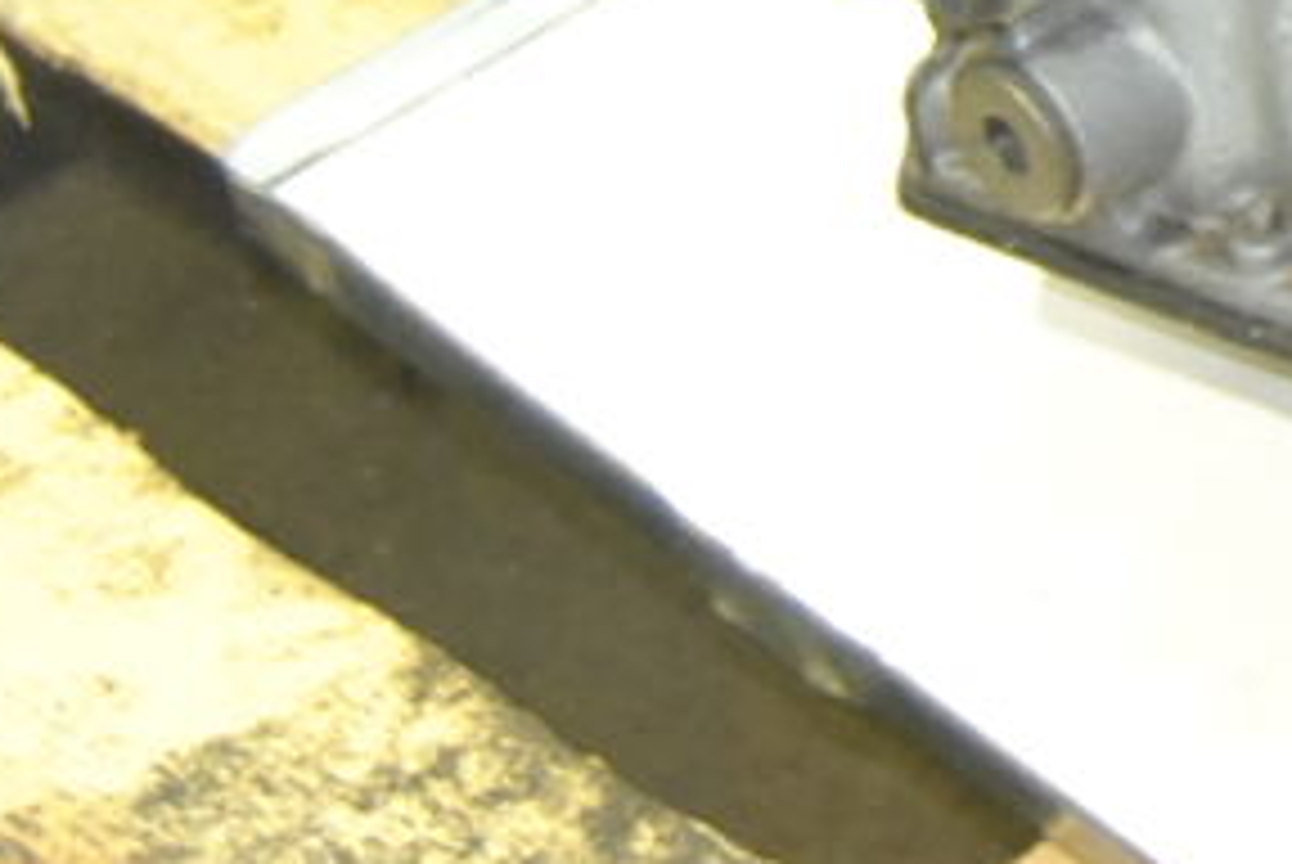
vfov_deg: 5.4
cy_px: -781
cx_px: 2561
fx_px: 9017
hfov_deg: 7.8
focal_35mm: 251
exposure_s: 1/60
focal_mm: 30
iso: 800
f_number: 5
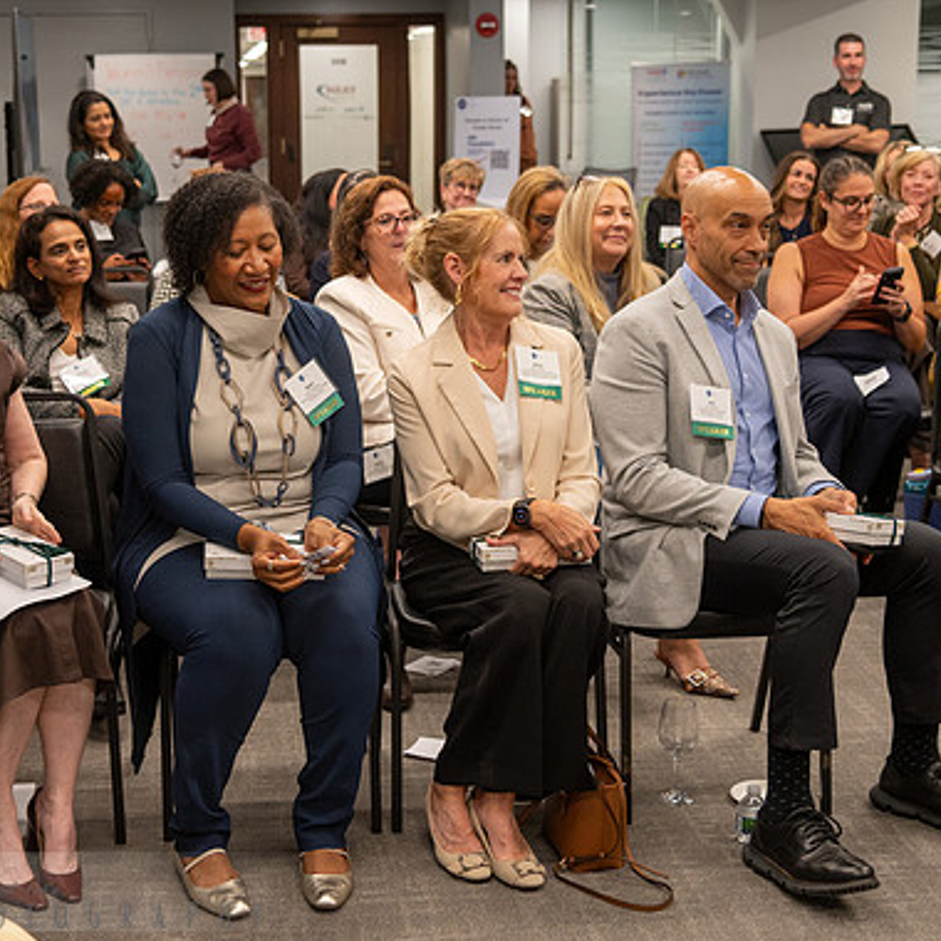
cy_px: 470
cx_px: 349
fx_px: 1753
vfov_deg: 30.0
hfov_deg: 29.9
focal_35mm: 57
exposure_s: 1/160
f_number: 4
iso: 1600
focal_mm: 44
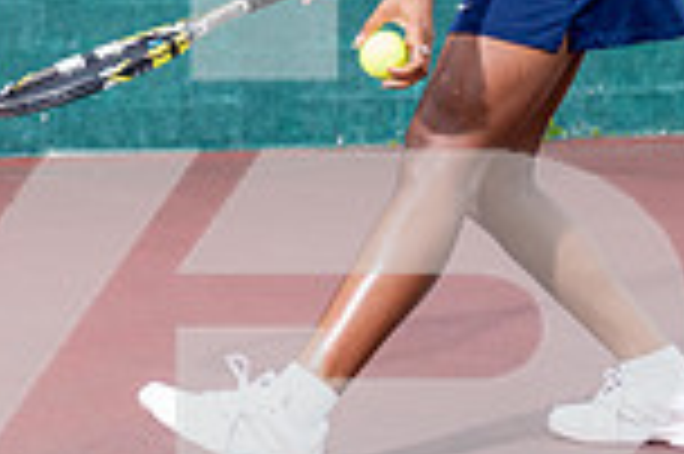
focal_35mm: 133
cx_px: 104
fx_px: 2524
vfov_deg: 10.1
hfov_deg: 15.3
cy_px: -155
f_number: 4
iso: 400
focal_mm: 34
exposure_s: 1/1000
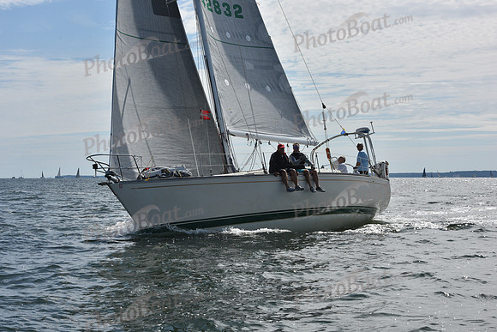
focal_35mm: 70
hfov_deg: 28.8
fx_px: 967
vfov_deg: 19.5
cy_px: 166
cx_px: 248
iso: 320
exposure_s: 1/1000
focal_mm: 70
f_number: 13
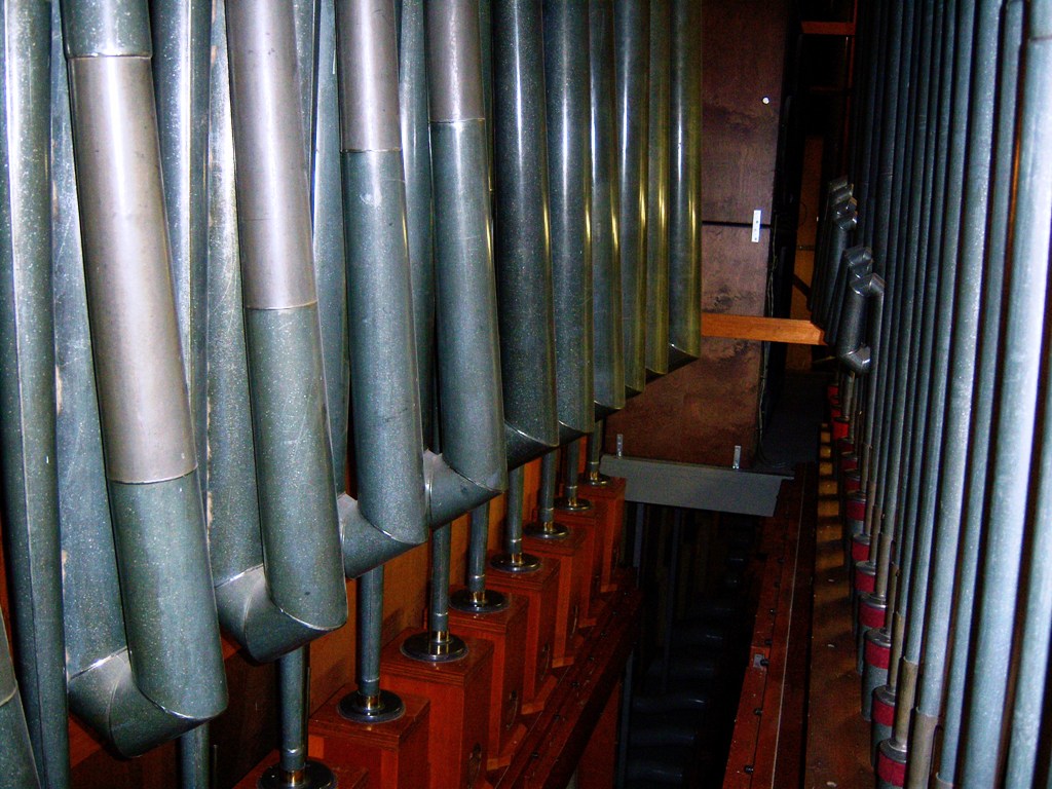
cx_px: 526
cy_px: 394
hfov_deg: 51.4
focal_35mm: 36
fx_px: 1094
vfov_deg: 39.7
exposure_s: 1/60
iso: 80
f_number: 2.8
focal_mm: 7.5
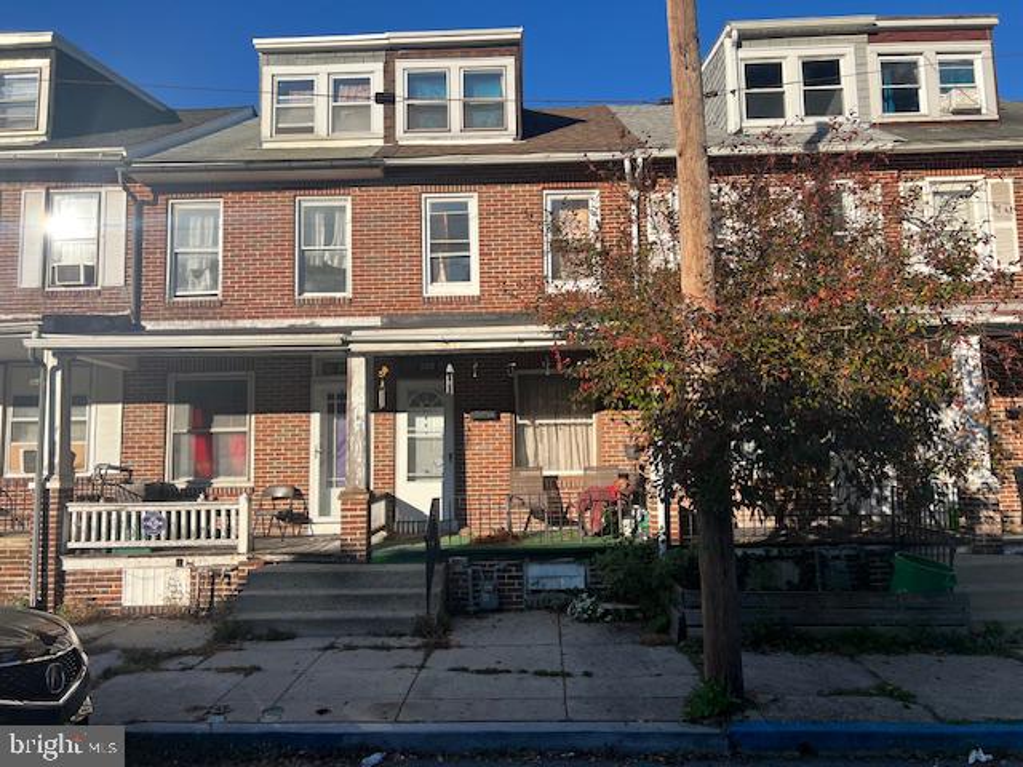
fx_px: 768
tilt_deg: +6.0
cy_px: 384
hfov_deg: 67.3
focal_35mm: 26
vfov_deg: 53.1
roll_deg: +1.3
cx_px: 512
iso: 50
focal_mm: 5.7
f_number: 1.5
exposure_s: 1/3356
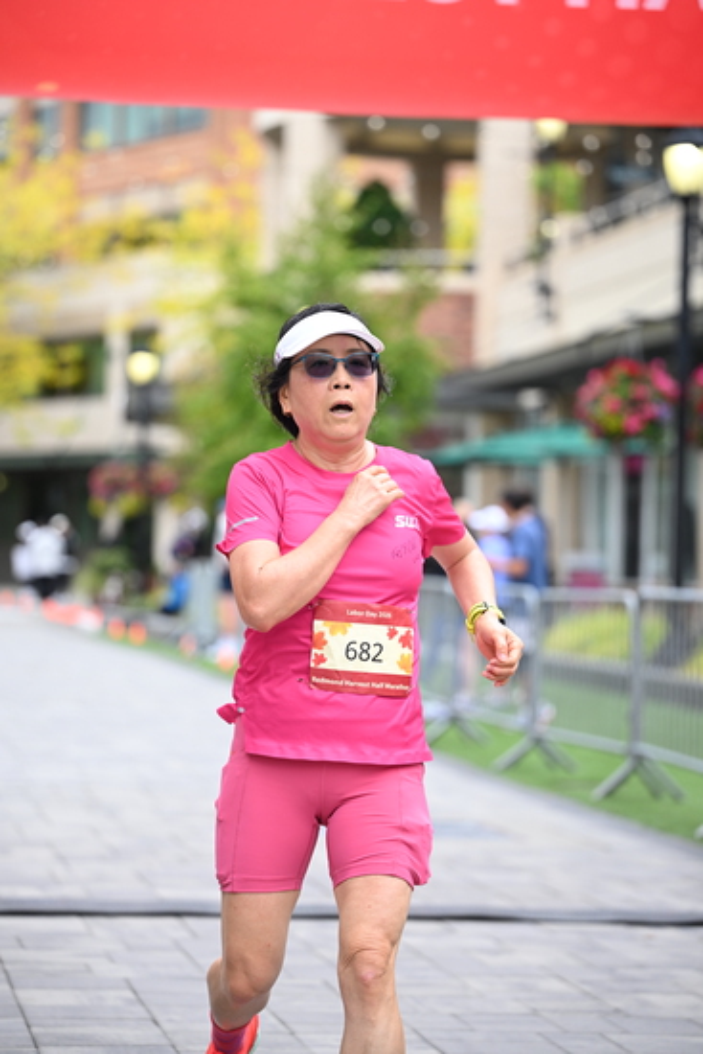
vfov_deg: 19.8
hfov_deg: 13.3
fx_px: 3015
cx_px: 352
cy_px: 527
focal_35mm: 103
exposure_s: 1/1600
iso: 640
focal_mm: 103
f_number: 2.8
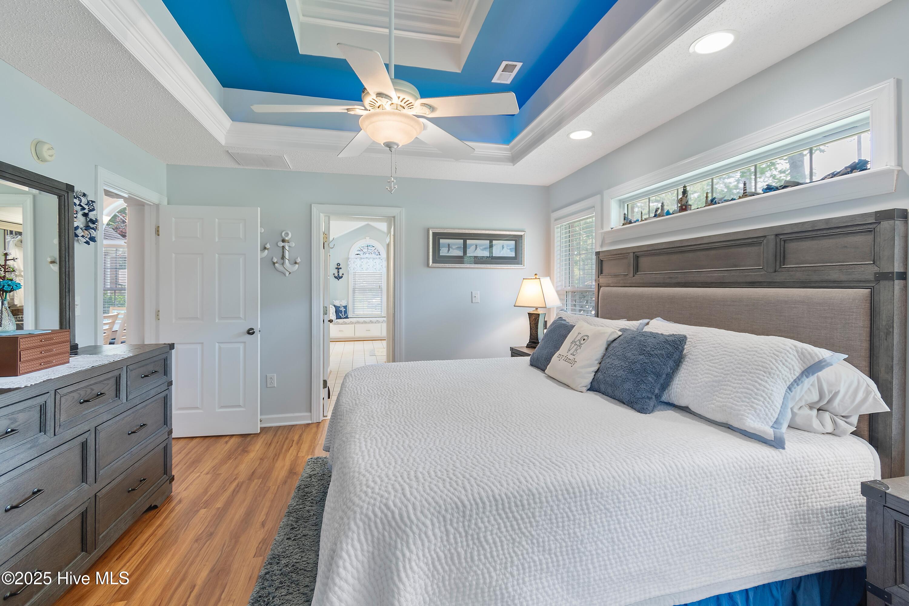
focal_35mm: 15
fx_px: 379
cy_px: 303
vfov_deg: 77.3
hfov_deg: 100.4
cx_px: 454
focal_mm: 10
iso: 100
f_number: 4.5
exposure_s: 1/4
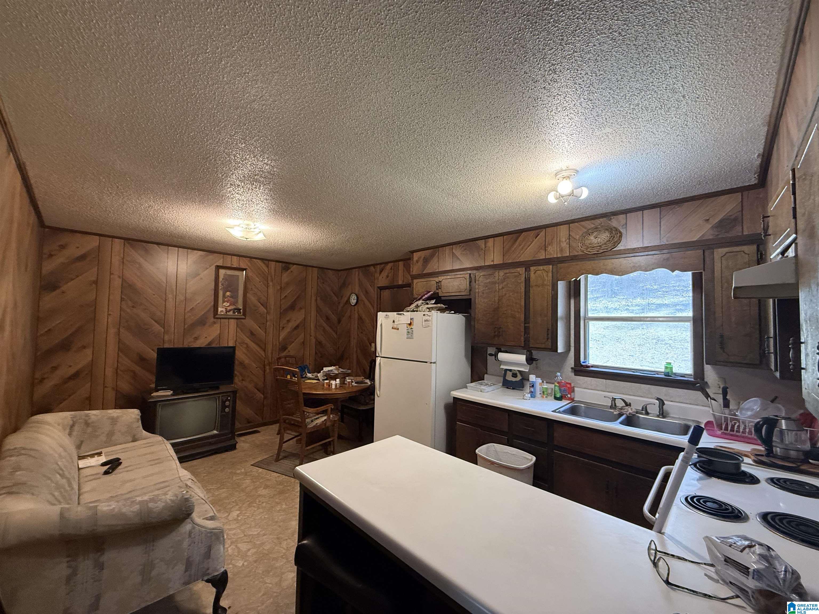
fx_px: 331
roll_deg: -1.4
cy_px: 307
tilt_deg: +3.6
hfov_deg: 102.1
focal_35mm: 14
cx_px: 410
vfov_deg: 85.7
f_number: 2.2
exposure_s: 1/60
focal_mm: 2.22
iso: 320
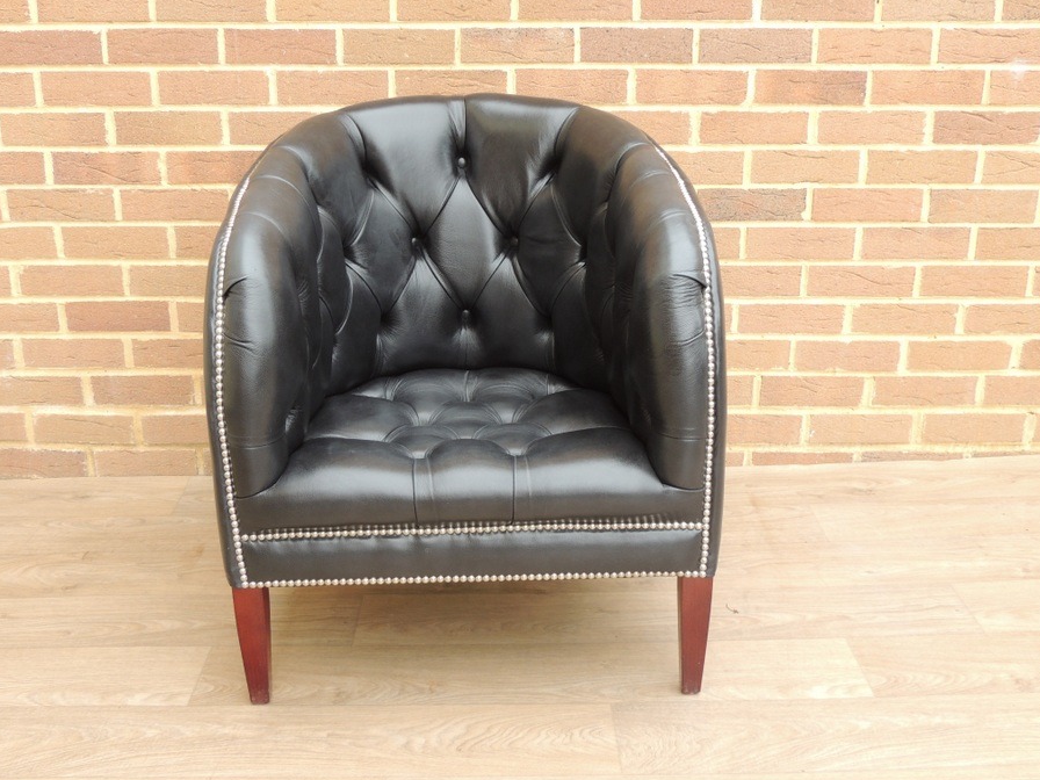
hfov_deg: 46.8
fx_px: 1202
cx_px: 482
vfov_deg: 36.0
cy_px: 383
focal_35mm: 40
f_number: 3.3
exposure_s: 1/50
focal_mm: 6.2
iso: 100
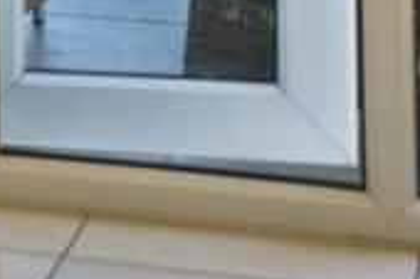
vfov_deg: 6.1
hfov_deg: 9.3
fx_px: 2459
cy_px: -451
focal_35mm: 211
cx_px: -346
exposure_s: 1/125
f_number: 3.2
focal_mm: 35
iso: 200
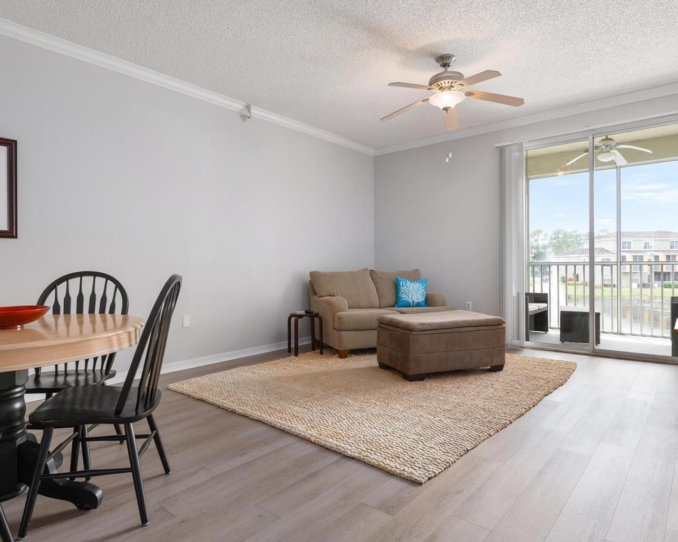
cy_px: 269
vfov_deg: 65.5
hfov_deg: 77.6
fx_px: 421
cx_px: 340
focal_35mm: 21
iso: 400
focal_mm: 18
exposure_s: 1/13
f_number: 8
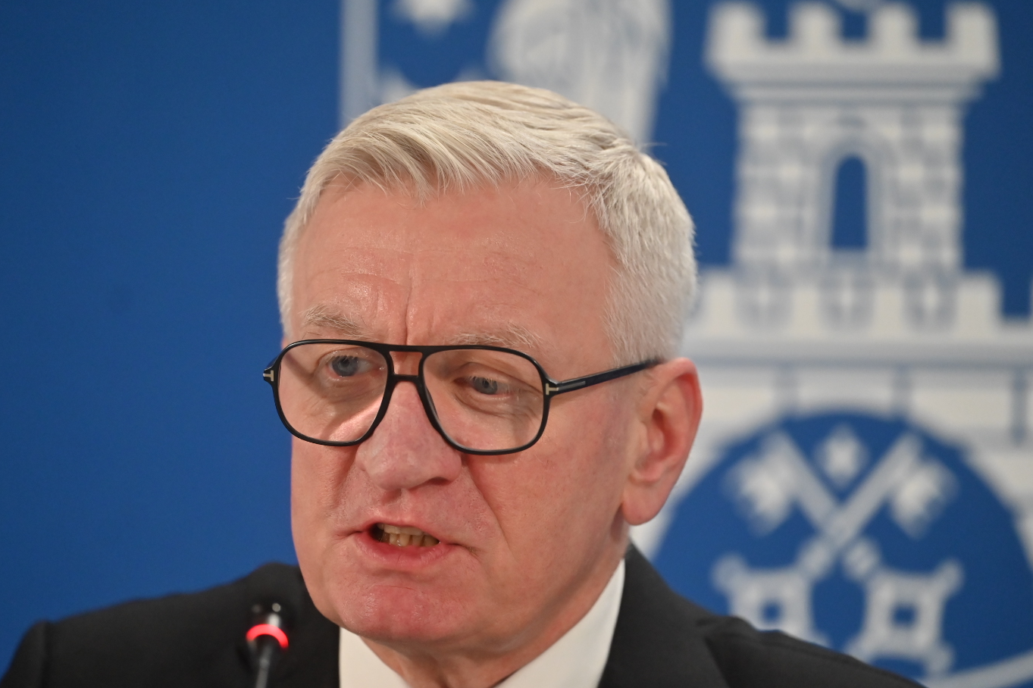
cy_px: 402
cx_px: 483
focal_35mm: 214
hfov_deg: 9.6
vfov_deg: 6.4
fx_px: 6139
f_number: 2.8
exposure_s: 1/400
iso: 2200
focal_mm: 180
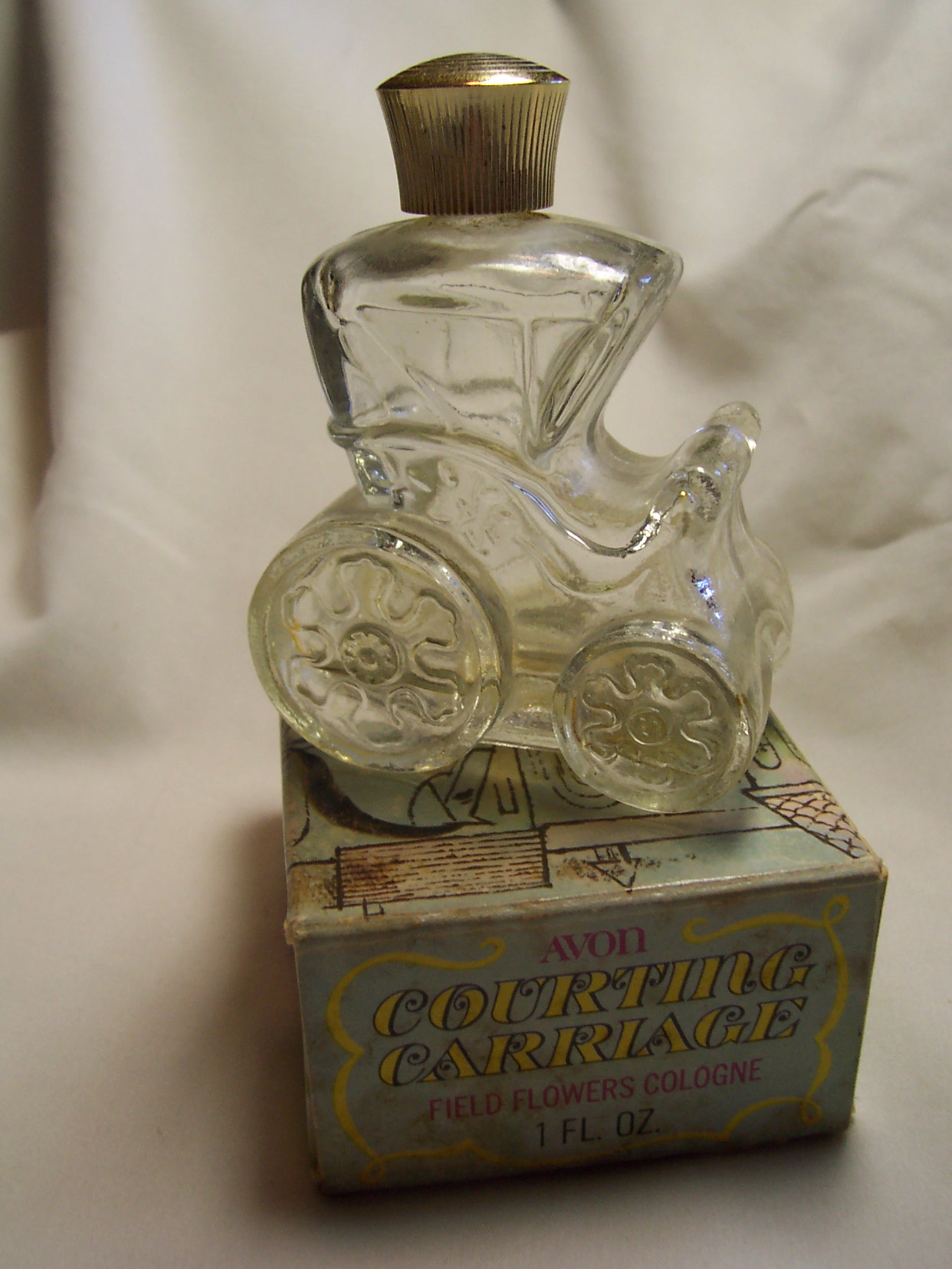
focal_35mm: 37
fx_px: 1357
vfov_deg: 50.1
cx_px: 476
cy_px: 634
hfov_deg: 38.7
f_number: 2.8
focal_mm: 5.6
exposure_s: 1/90
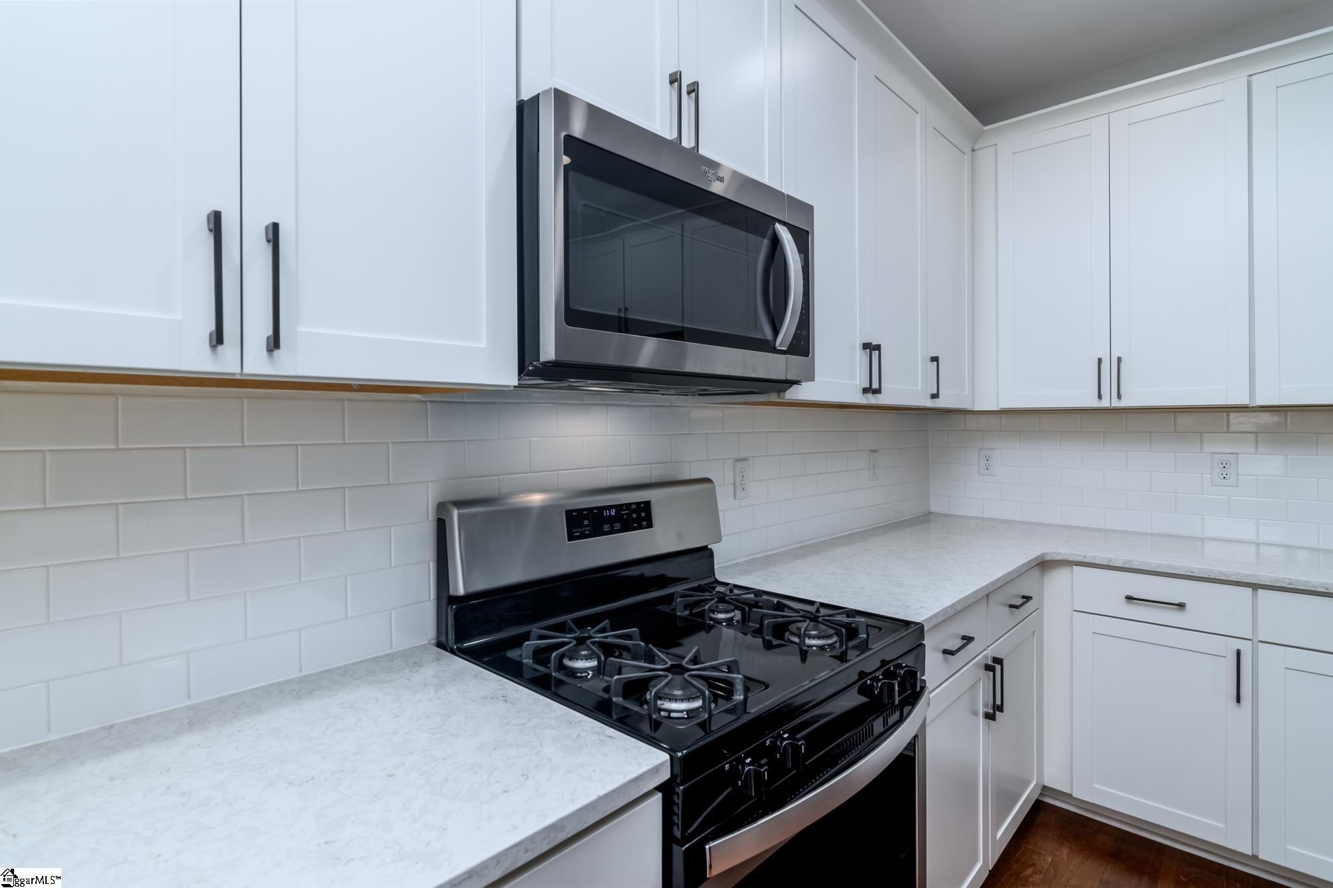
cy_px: 444
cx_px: 666
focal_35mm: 17
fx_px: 629
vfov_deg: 70.4
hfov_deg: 93.3
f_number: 7.1
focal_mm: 11.5
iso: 320
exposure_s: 1/100
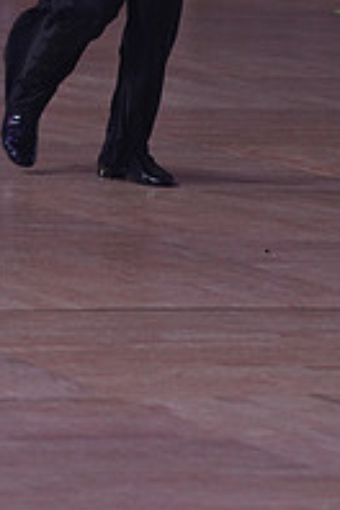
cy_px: -203
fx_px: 4604
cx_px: 140
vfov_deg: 6.3
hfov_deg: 4.2
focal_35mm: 325
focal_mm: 111
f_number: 4
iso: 1250
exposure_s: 1/400
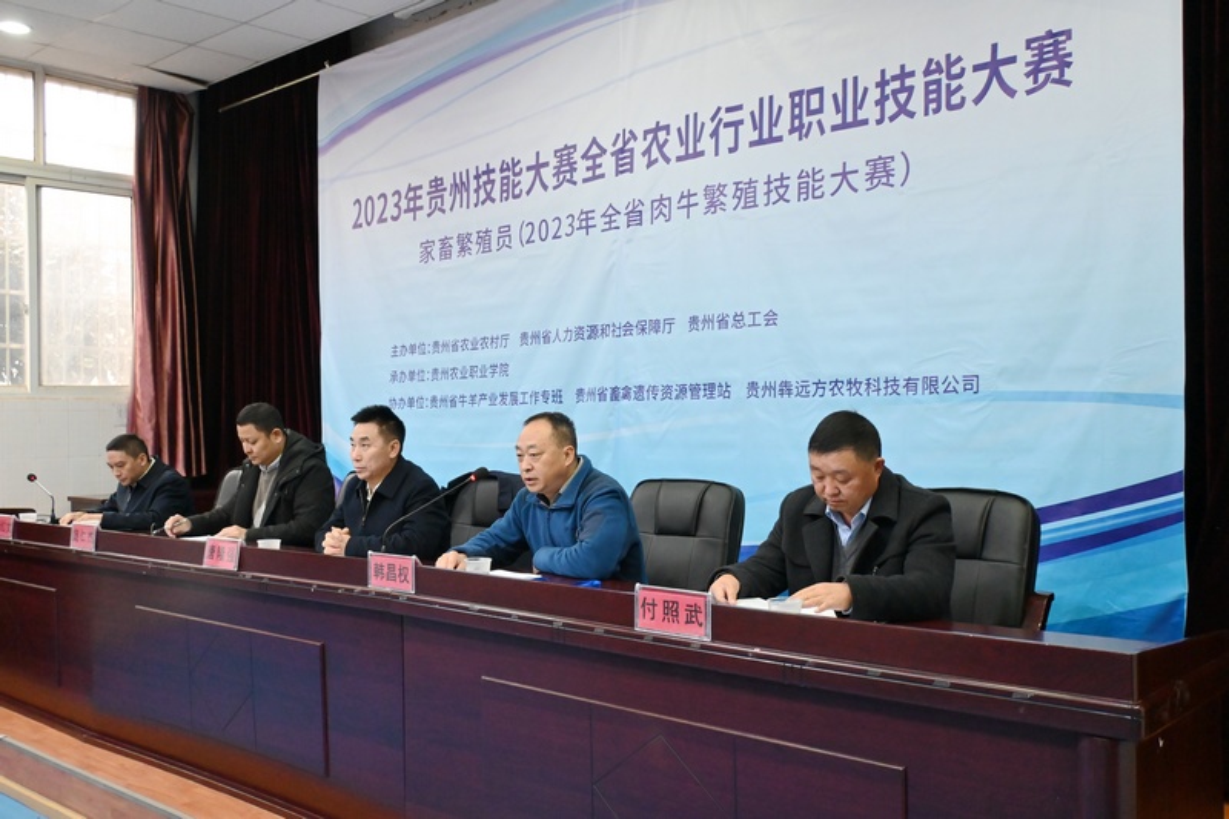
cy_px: 410
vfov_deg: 39.1
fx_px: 1152
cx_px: 614
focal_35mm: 34
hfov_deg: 56.2
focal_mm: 22.5
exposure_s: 1/100
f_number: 4
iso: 3200
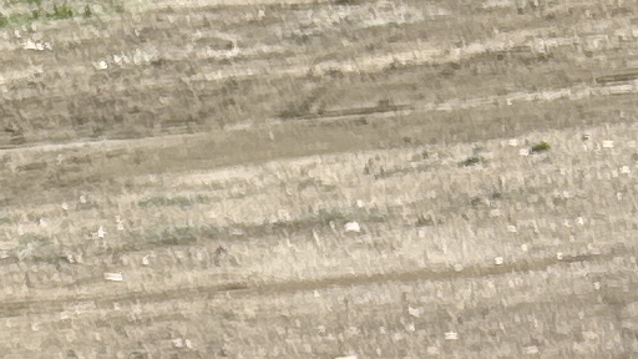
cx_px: -1499
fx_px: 3773
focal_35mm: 223
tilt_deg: -17.9
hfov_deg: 7.9
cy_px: 1172
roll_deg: +4.2
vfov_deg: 5.1
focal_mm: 5.7
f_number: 1.5
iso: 50
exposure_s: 1/1838
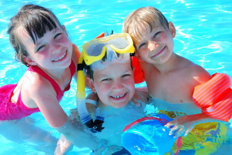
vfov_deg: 26.4
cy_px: 78
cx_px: 116
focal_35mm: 51
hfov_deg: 38.9
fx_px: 328
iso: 100
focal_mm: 34
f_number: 7.1
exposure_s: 1/200
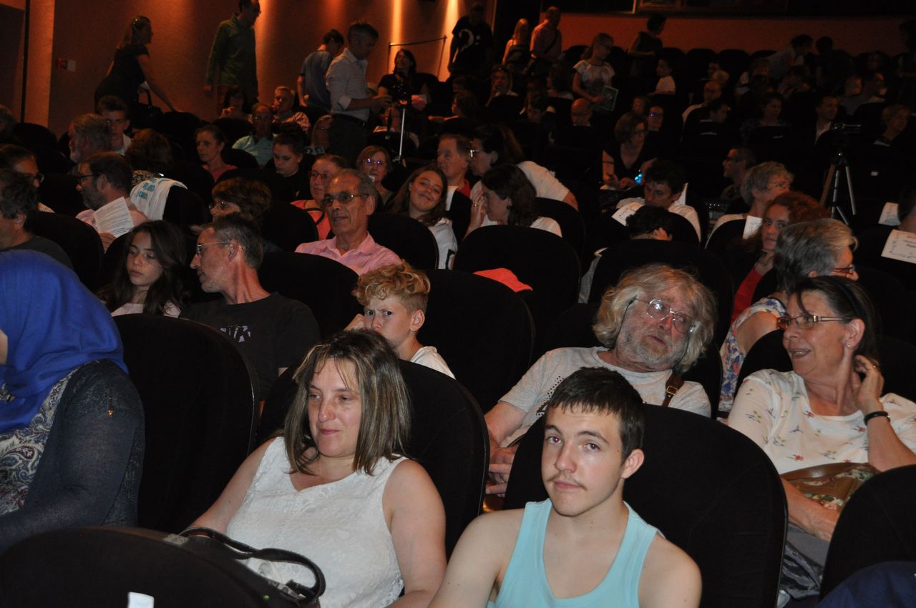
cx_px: 458
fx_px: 1144
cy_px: 304
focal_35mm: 45
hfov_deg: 43.7
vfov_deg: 29.8
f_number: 4.2
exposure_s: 1/60
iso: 800
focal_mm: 30
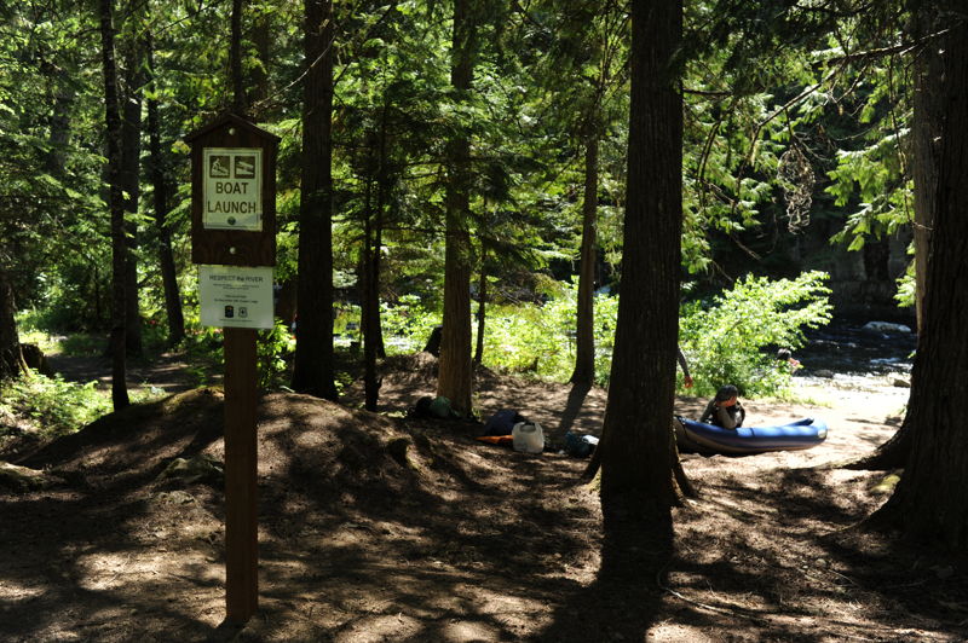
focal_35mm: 35
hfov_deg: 54.5
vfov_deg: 37.8
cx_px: 484
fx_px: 940
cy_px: 322
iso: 200
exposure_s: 1/160
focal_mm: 35
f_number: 6.3
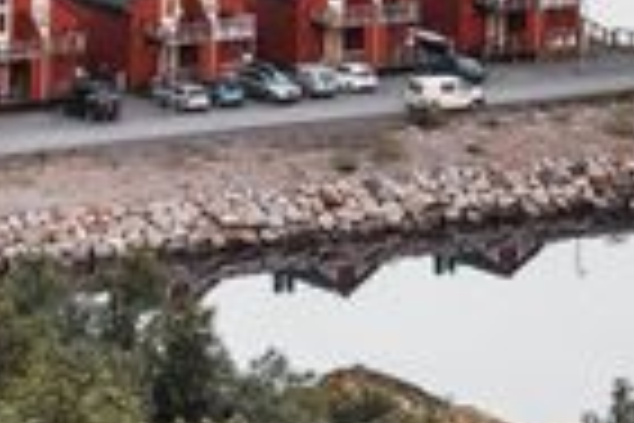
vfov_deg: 1.9
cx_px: 184
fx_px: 12767
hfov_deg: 2.8
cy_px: 4
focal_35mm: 725
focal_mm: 200
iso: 100
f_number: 4.5
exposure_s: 1/400
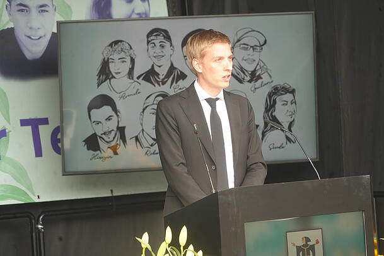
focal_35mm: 240
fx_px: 2560
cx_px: 192
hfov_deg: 8.6
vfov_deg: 5.7
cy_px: 128
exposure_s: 1/250
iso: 800
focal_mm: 240
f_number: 6.3
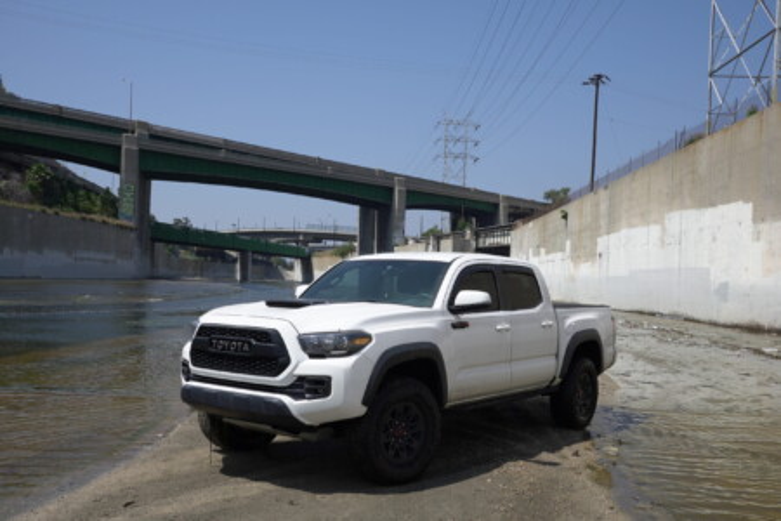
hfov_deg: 53.1
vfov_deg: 36.9
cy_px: 260
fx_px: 781
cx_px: 390
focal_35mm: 36
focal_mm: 24
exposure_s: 1/500
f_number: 7.1
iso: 100
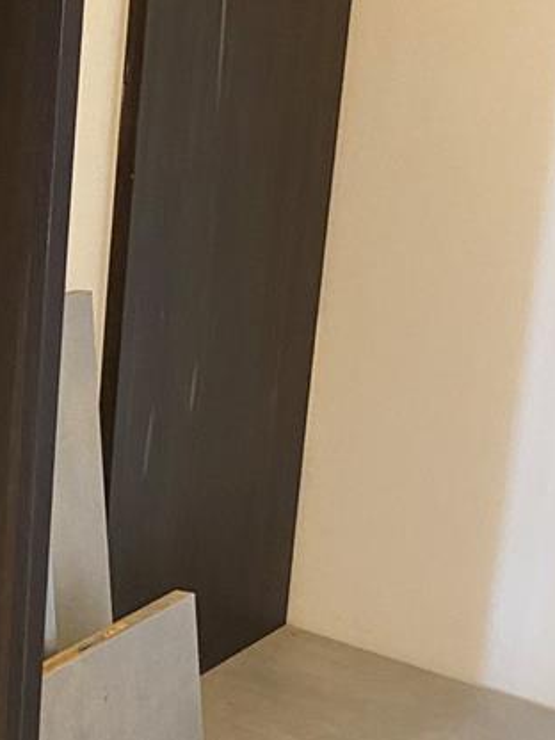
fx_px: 1603
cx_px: -174
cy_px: 368
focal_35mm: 75
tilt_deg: -14.8
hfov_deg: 18.3
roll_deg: -1.9
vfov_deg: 26.0
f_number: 1.8
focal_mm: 4.25
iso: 400
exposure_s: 1/40
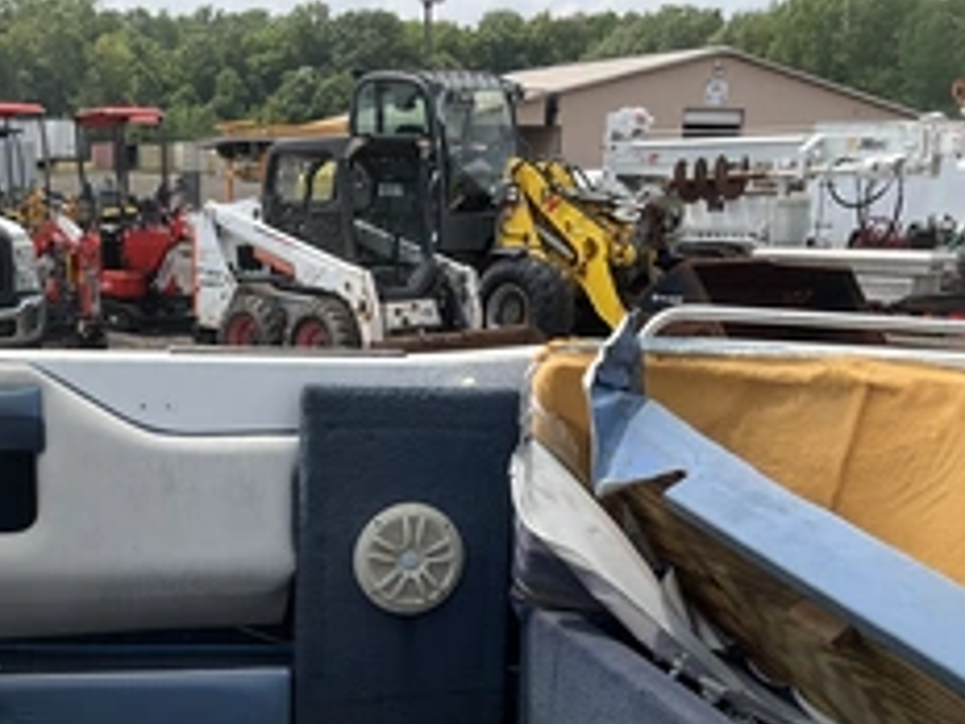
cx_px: 283
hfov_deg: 37.5
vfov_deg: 28.2
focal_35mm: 50
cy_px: 620
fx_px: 1394
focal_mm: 3
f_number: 1.8
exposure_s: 1/2141
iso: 25
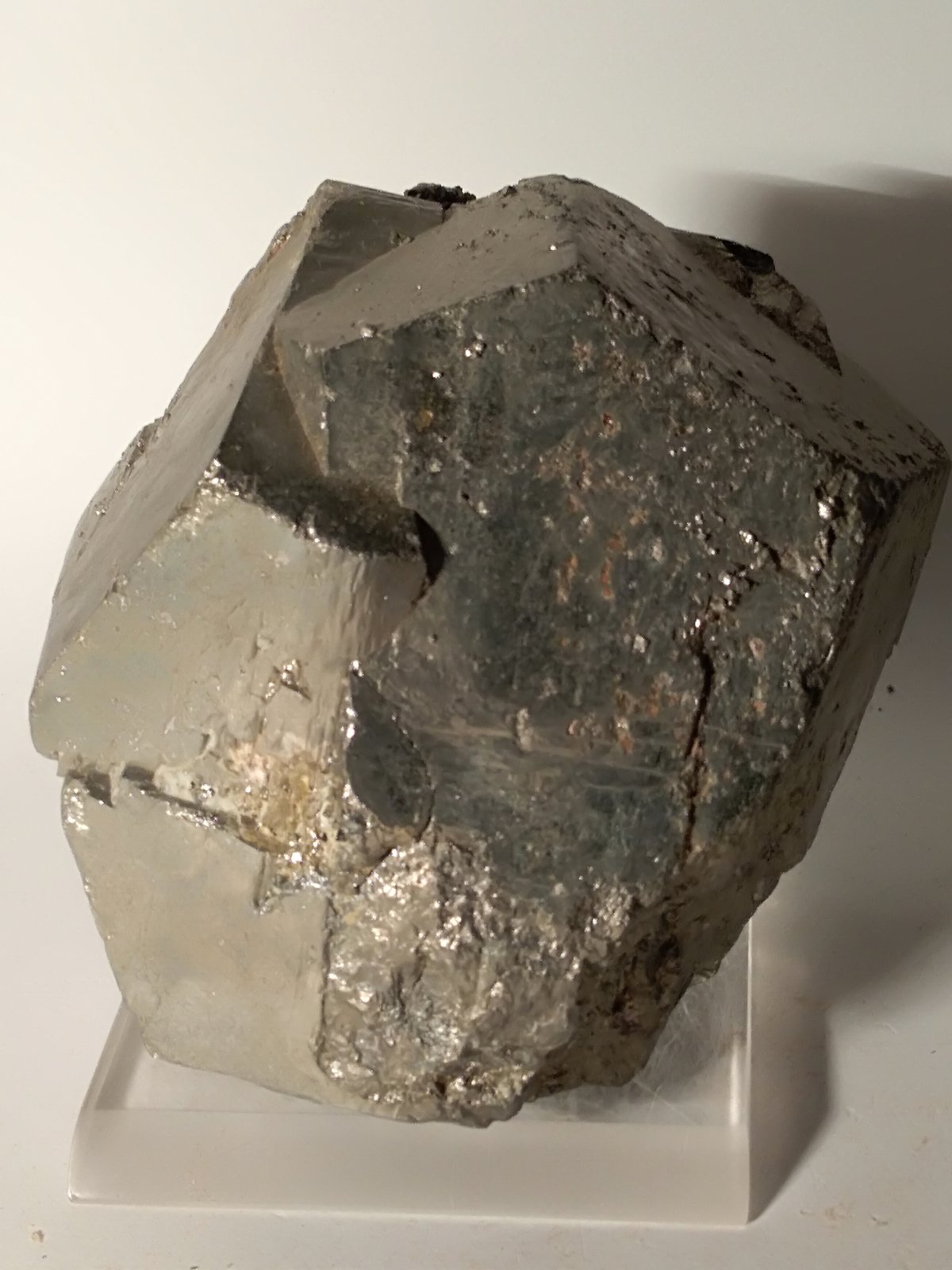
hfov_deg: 53.1
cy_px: 635
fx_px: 953
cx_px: 476
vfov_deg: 67.3
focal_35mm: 26
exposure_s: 1/33.3
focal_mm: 3.54
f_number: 2
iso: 102
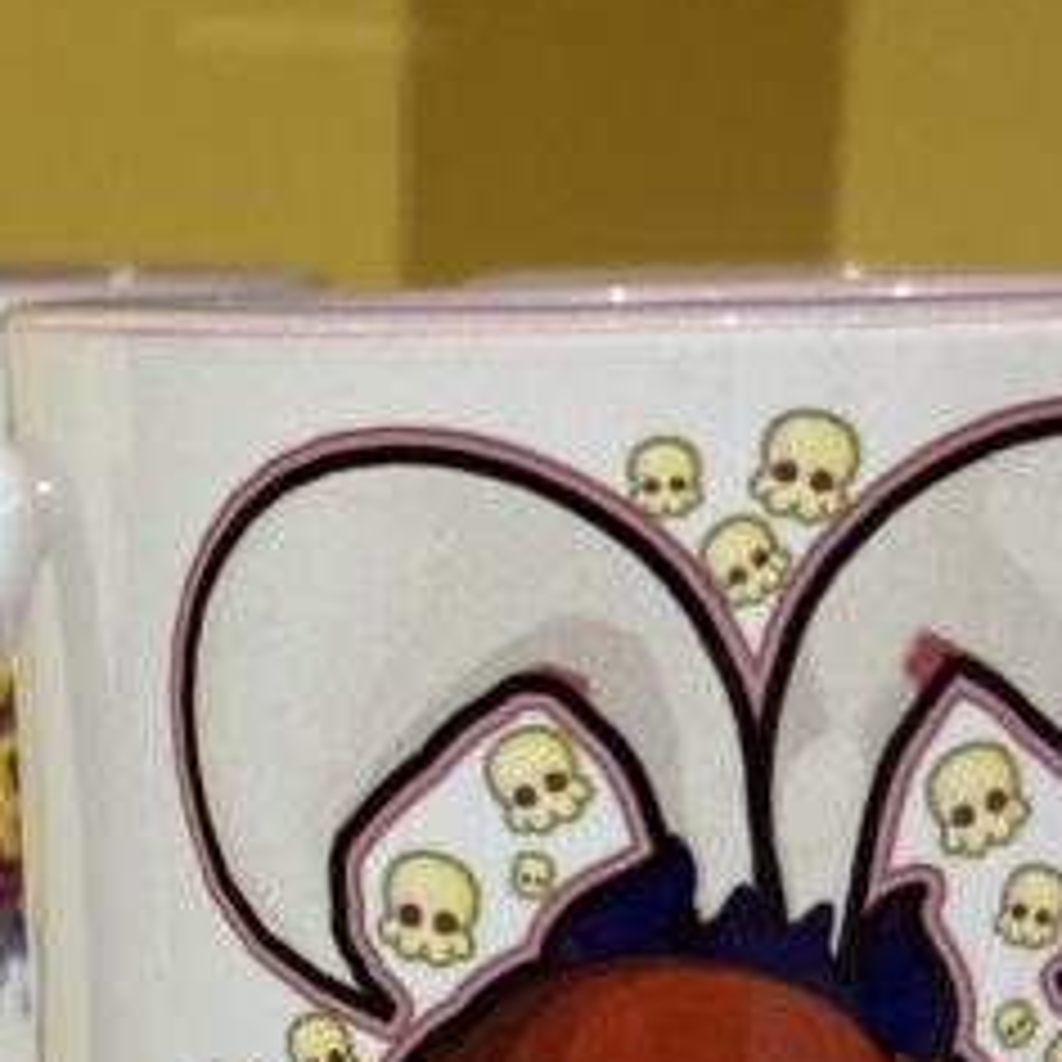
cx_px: 482
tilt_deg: -6.0
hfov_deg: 20.6
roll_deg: +2.0
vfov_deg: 20.5
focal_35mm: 84
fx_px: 2916
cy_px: 765
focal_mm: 3.99
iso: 80
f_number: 1.8
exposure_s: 1/79
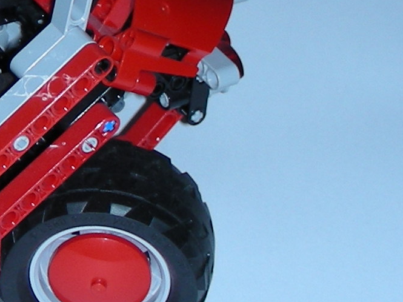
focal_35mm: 161
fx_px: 1873
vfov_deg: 9.1
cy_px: -52
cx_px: -119
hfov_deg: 11.9
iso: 50
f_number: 3.5
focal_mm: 6.3
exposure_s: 1/60
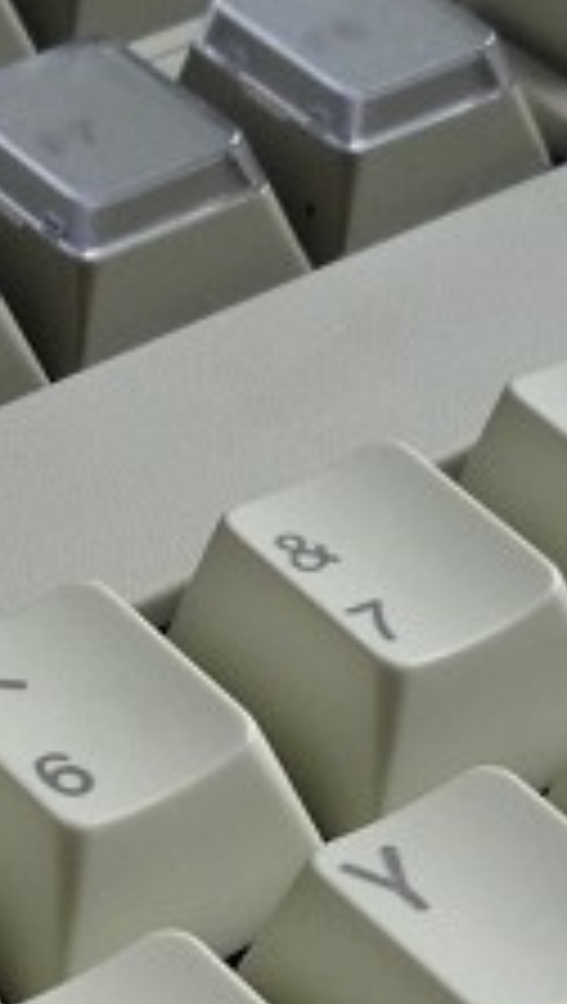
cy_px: 950
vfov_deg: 16.8
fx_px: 3330
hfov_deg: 9.6
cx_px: -81
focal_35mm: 125
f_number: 3.3
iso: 100
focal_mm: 5.2
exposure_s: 1/30
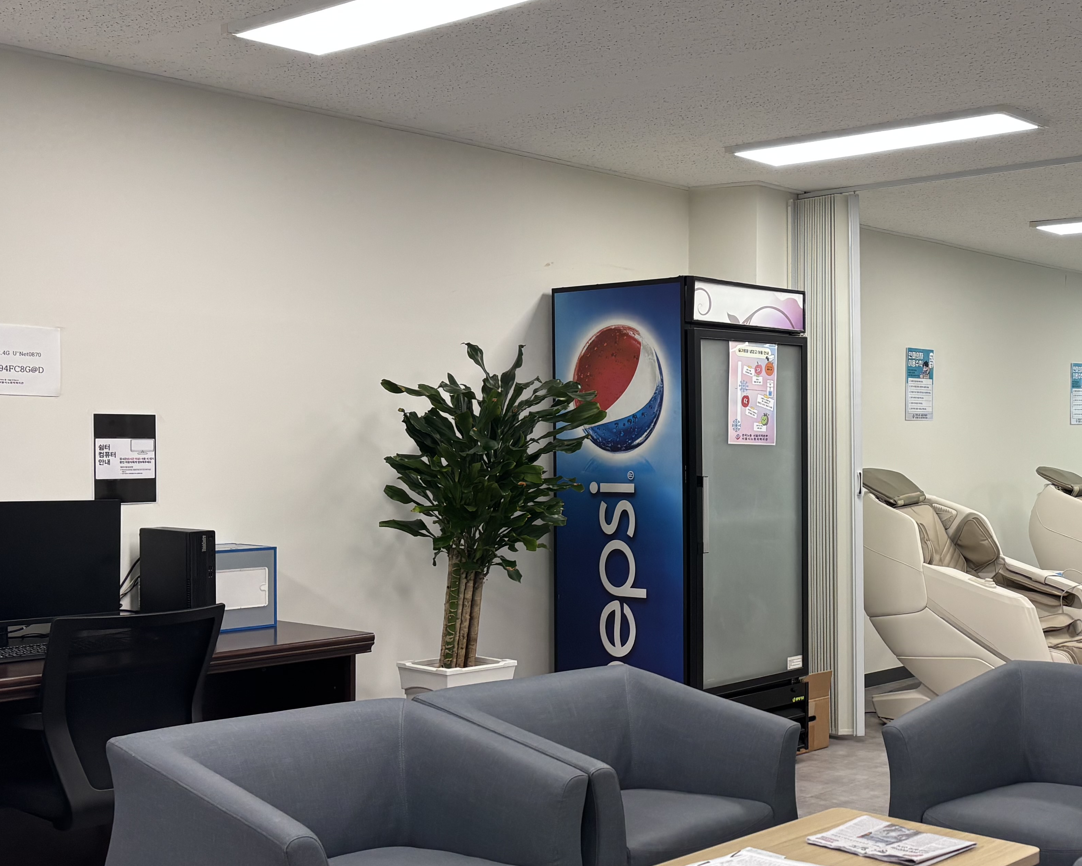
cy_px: 465
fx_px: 1473
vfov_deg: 32.7
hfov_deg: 39.0
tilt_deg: -1.3
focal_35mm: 46
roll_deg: -0.2
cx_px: 846
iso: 100
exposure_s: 1/120
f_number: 1.6
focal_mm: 5.96
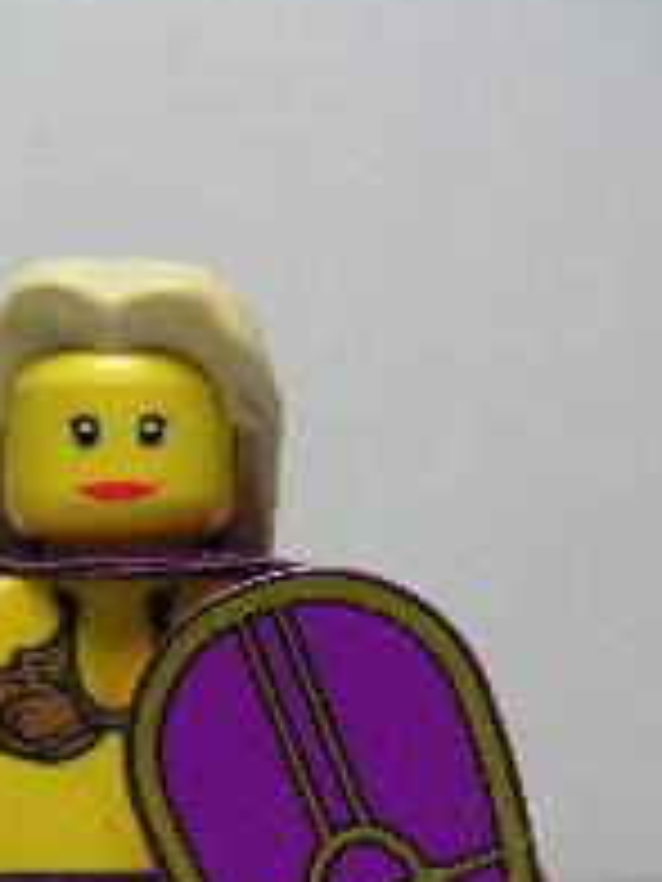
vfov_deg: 13.0
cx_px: 151
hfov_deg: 9.7
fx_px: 3876
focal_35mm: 152
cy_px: 648
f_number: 3.1
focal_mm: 10.9
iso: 50
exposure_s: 1/90
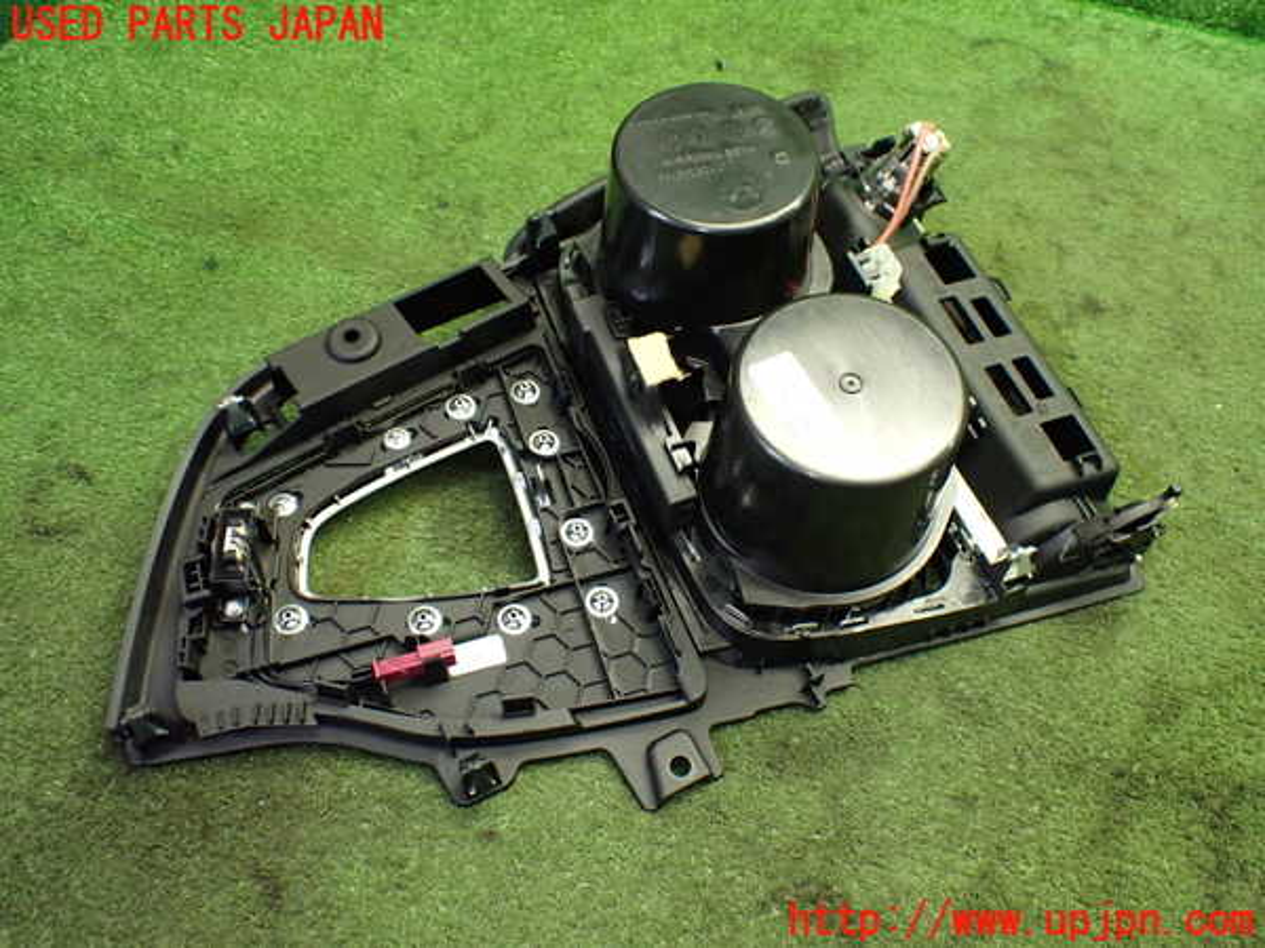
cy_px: 474
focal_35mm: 30
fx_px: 1096
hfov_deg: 60.0
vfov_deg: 46.8
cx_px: 632
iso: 800
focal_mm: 5.4
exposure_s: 1/80
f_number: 2.3
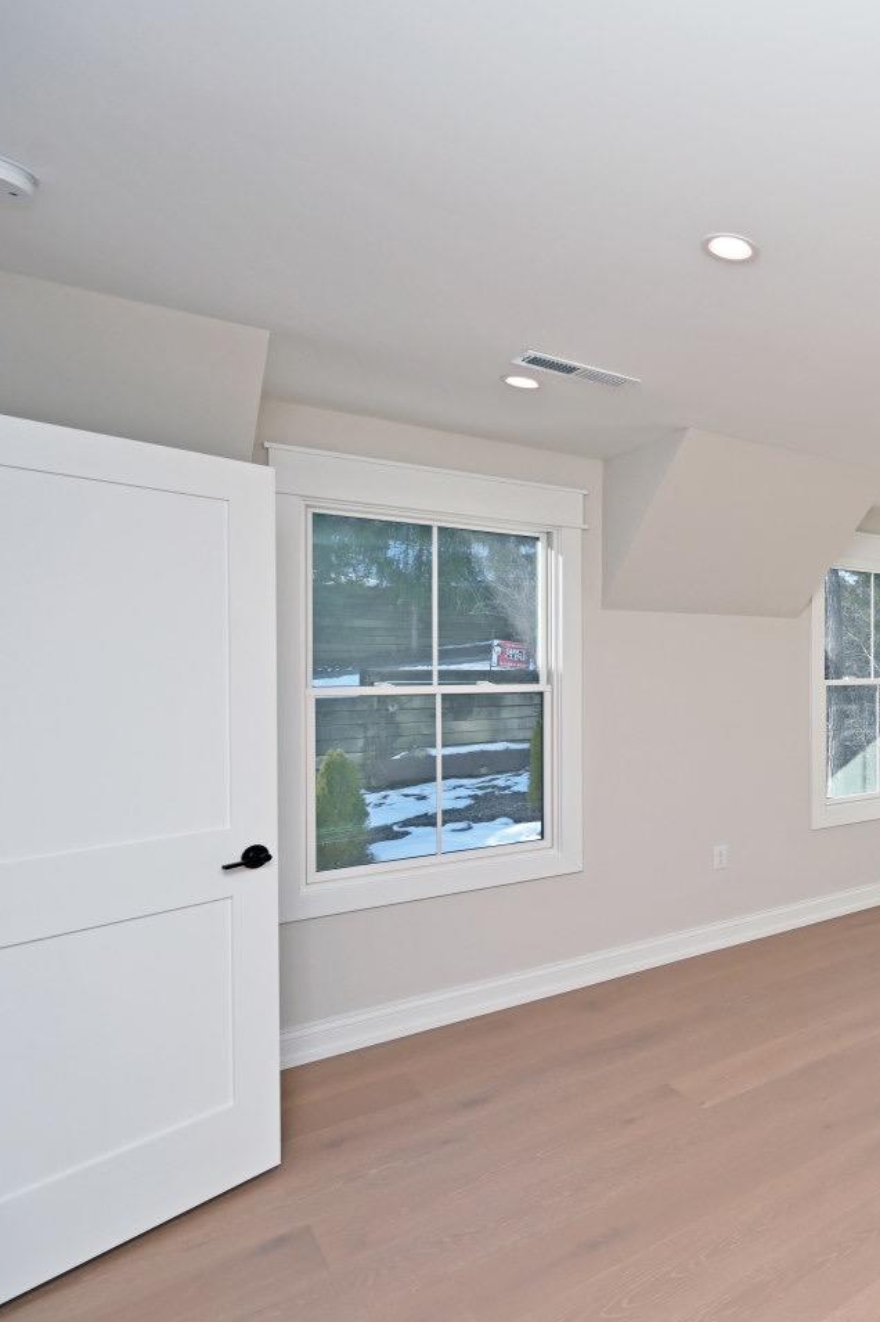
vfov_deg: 78.6
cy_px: 667
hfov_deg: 43.4
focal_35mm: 22
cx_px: 982
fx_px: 807
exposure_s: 1/125
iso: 110
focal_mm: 14
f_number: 5.6
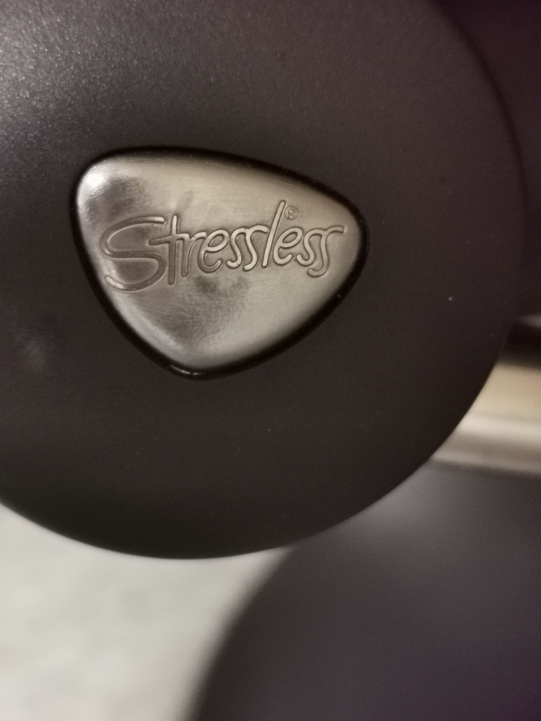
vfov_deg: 31.7
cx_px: 270
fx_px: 1271
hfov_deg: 24.0
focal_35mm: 61
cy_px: 360
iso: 320
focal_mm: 5.56
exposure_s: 1/50
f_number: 1.6
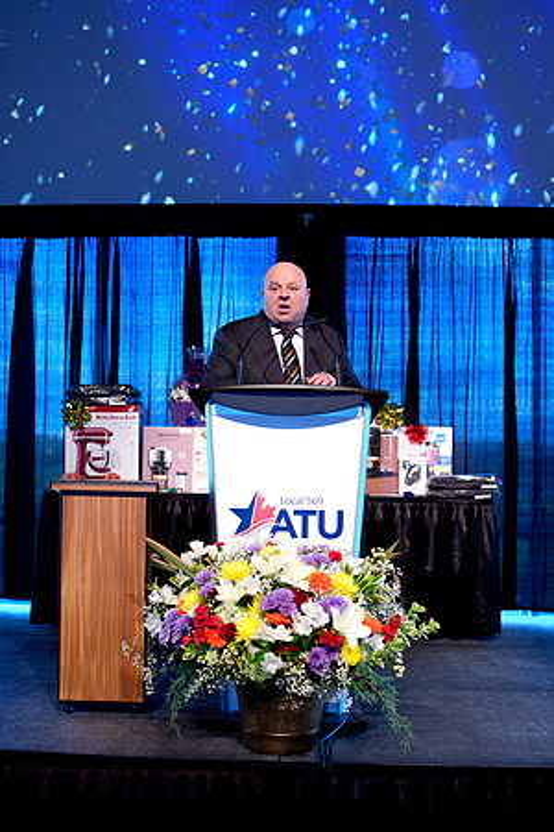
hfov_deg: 27.0
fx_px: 1154
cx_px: 277
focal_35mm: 50
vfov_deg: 39.6
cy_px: 416
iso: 3200
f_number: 2.5
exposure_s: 1/160
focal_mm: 50
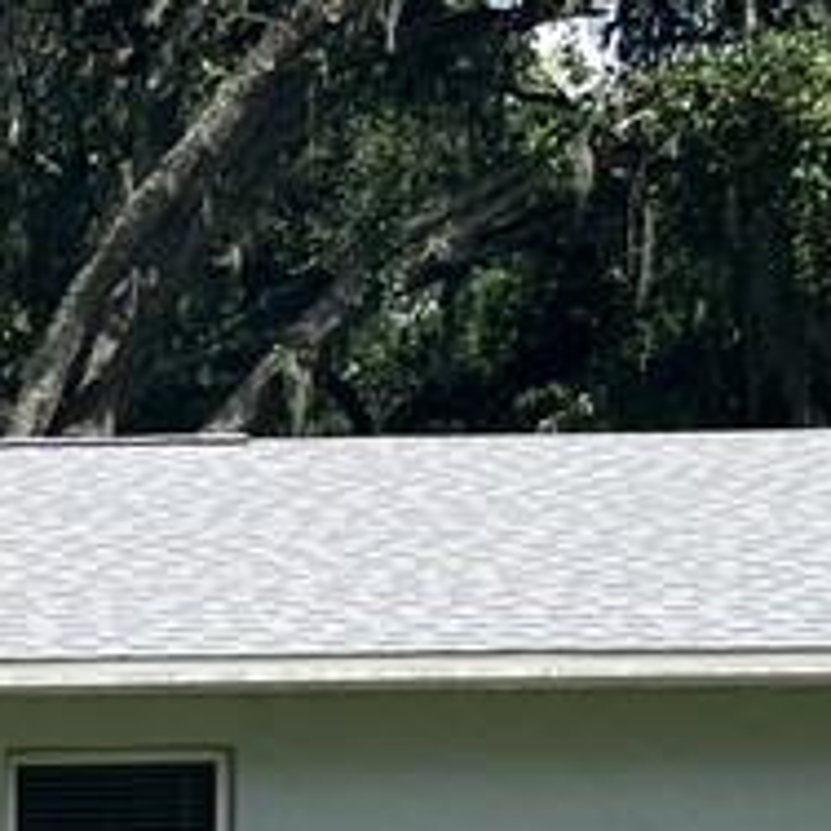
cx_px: -645
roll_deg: +0.9
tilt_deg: -3.6
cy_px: 1163
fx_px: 3395
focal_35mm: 125
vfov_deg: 13.3
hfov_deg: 12.7
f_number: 1.6
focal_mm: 5.1
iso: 50
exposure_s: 1/4854
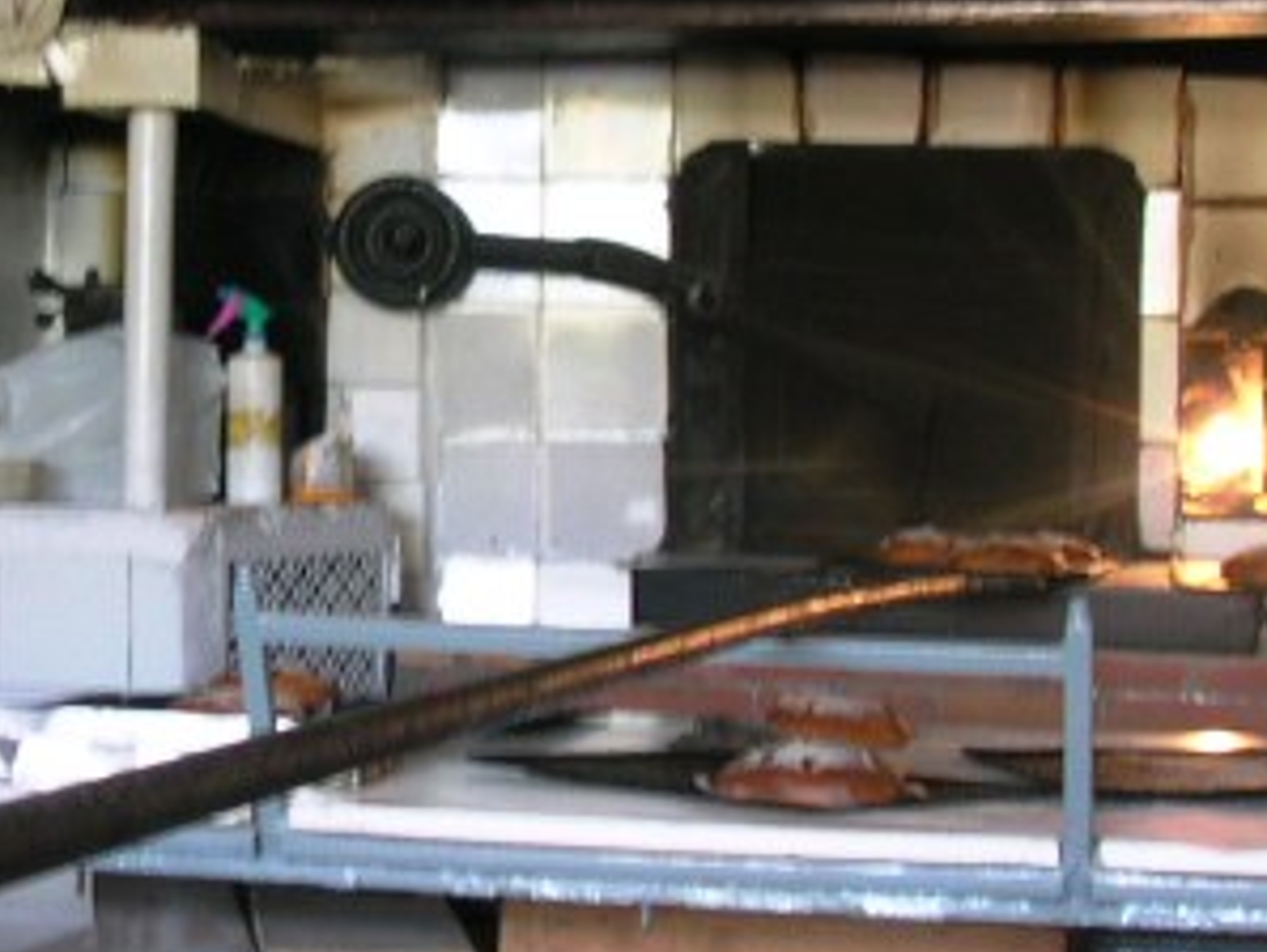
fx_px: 2637
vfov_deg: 20.2
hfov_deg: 27.0
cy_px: 168
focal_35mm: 72
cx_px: 651
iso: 110
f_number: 2.7
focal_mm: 5.6
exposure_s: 1/4.5
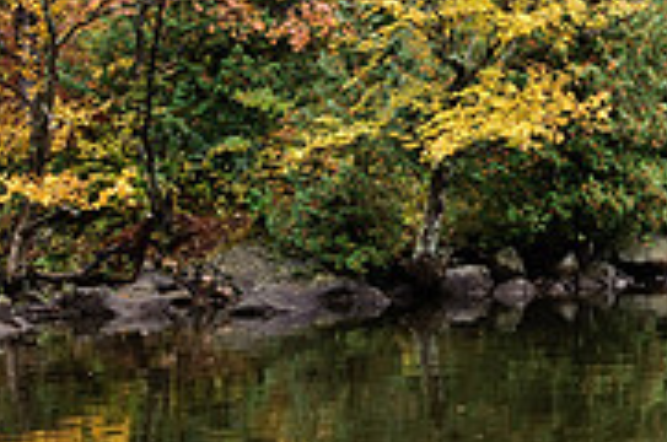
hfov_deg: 13.6
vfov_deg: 9.6
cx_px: 1050
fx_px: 2608
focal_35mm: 141
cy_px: -74
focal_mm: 44
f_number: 16
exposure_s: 1/3
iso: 200
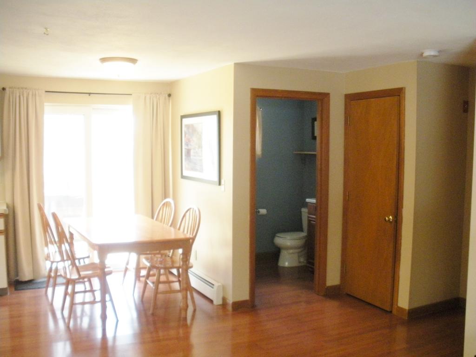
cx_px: 238
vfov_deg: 40.7
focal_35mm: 35
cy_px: 178
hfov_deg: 52.6
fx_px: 481
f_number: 3.5
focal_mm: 6.3
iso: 400
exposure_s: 1/44.7
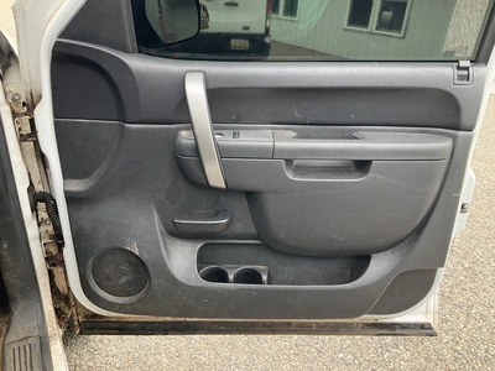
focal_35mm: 29
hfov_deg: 61.7
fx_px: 415
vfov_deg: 48.2
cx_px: 248
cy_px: 186
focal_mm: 3
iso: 40
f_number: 1.8
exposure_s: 1/122
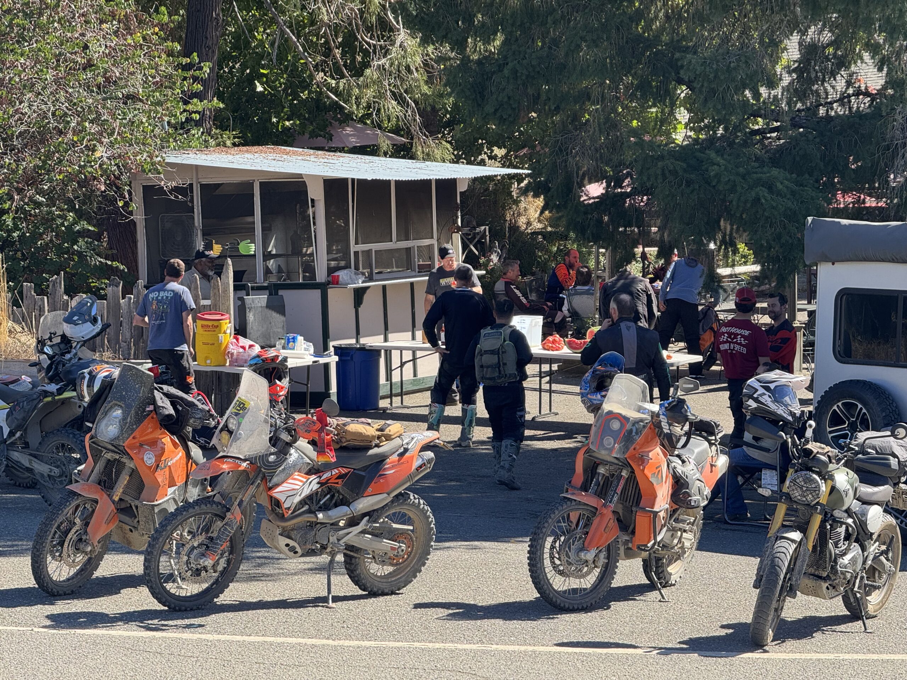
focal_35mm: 120
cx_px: 454
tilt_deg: -3.8
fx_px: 3144
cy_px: 340
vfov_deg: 12.3
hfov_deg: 16.4
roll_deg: +1.3
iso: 50
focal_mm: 15.66
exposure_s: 1/256
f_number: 2.8
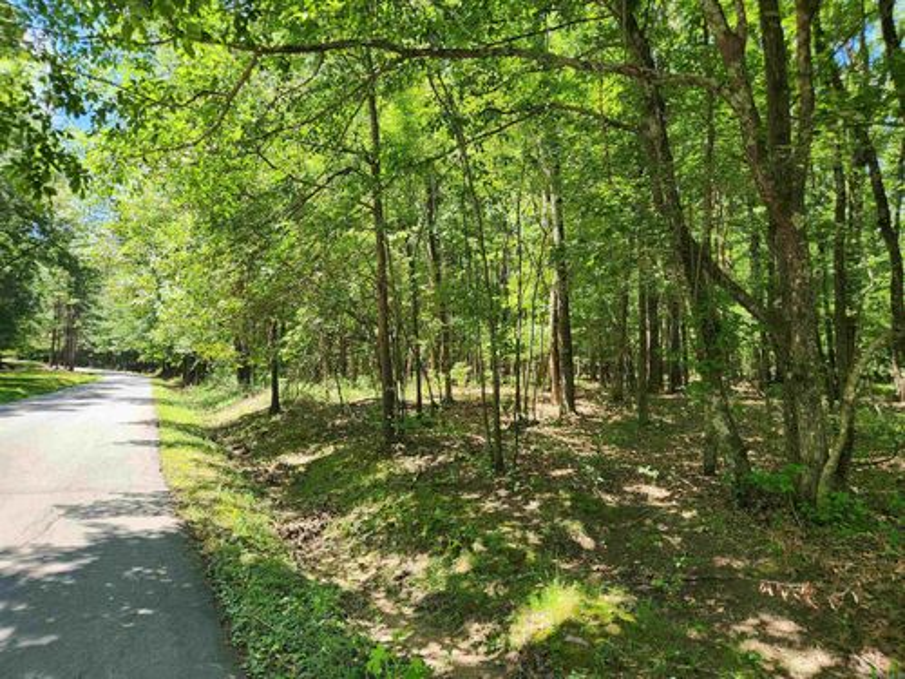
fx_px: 601
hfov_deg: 73.9
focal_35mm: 23
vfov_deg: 58.9
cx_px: 452
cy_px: 340
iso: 20
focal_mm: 5.4
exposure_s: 1/180
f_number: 1.8
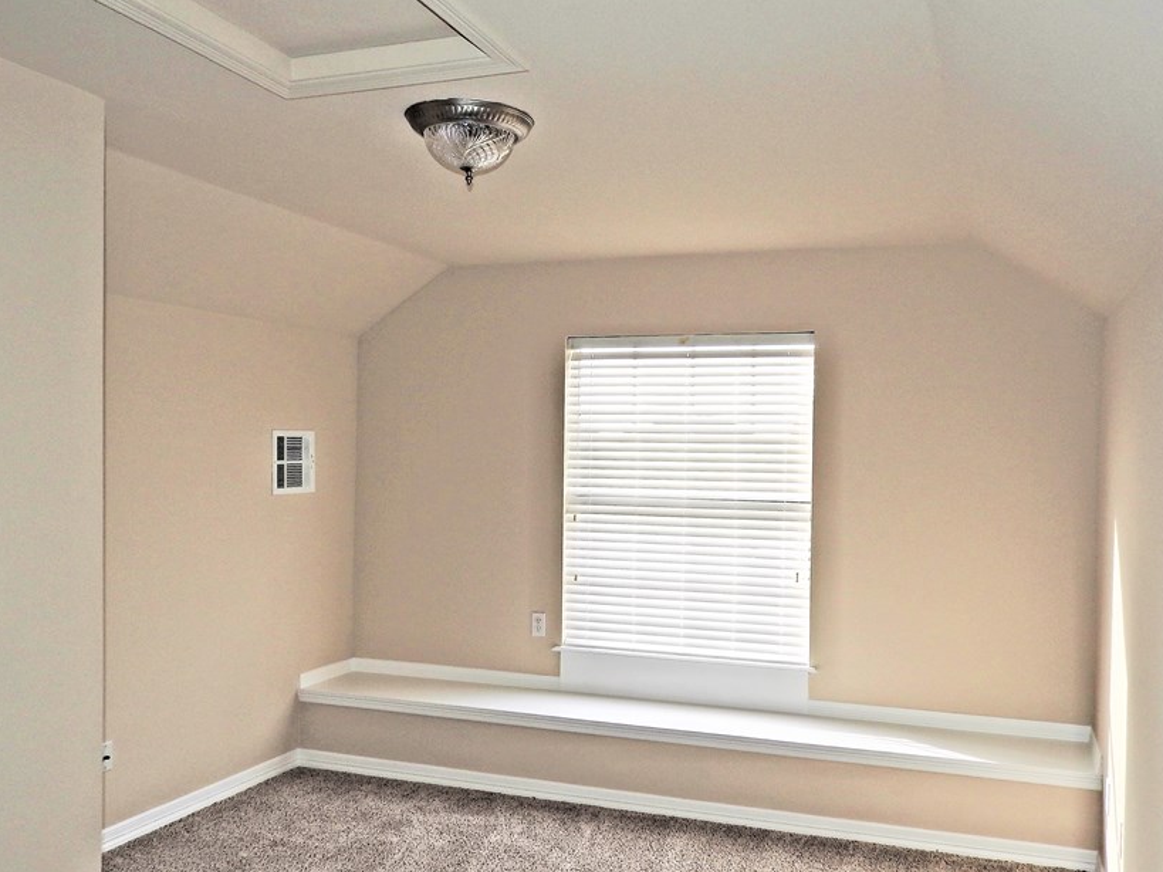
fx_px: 1008
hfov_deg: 59.8
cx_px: 650
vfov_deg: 46.8
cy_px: 466
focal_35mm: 30
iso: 100
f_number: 3.3
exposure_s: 1/125
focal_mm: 4.3
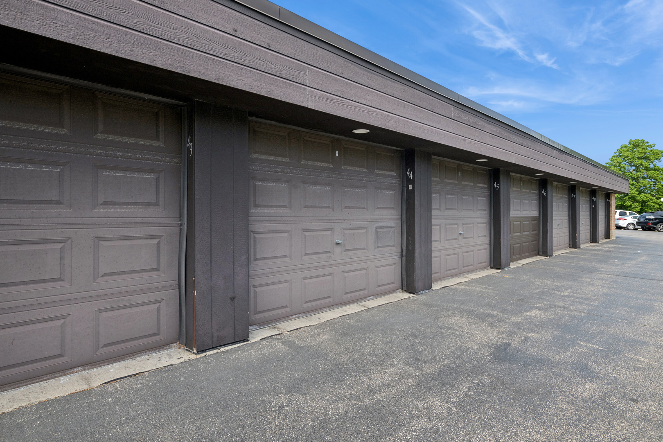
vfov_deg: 64.6
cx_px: 332
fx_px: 350
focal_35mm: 19
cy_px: 221
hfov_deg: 86.9
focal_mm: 19
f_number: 8
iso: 400
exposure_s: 1/500
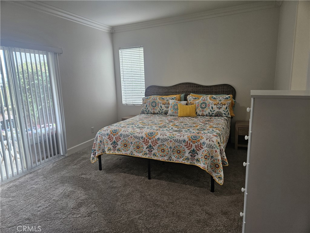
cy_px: 116
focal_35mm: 23
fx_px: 206
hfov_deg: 73.9
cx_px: 155
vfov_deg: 58.9
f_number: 1.8
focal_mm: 5.4
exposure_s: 1/120
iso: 160
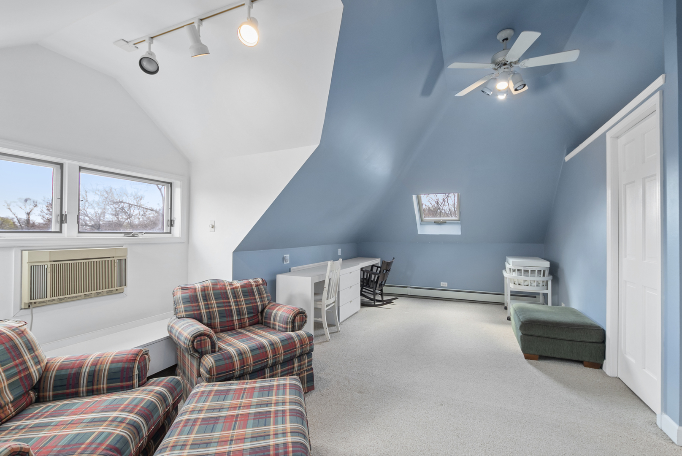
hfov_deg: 100.4
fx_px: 284
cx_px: 341
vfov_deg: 77.4
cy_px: 228
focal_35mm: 15
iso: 250
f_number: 7.1
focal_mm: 10
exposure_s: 1/6
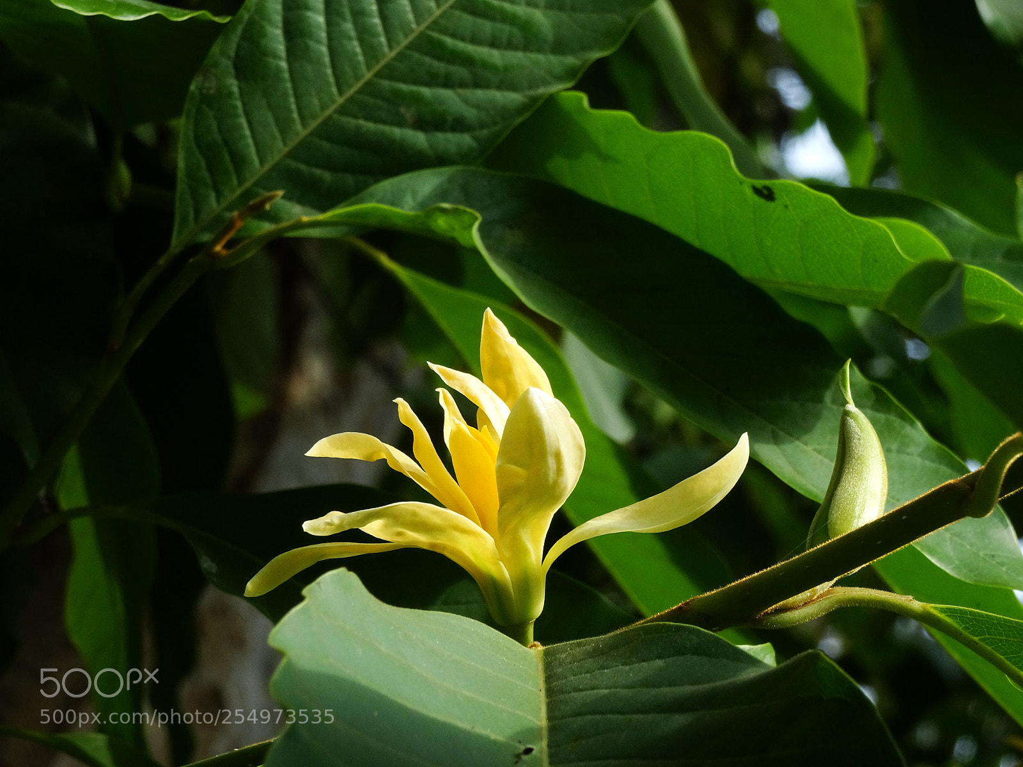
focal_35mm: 131
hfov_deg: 15.1
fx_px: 3871
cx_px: 512
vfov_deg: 11.3
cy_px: 384
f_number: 5.6
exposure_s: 1/160
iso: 160
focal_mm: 22.38
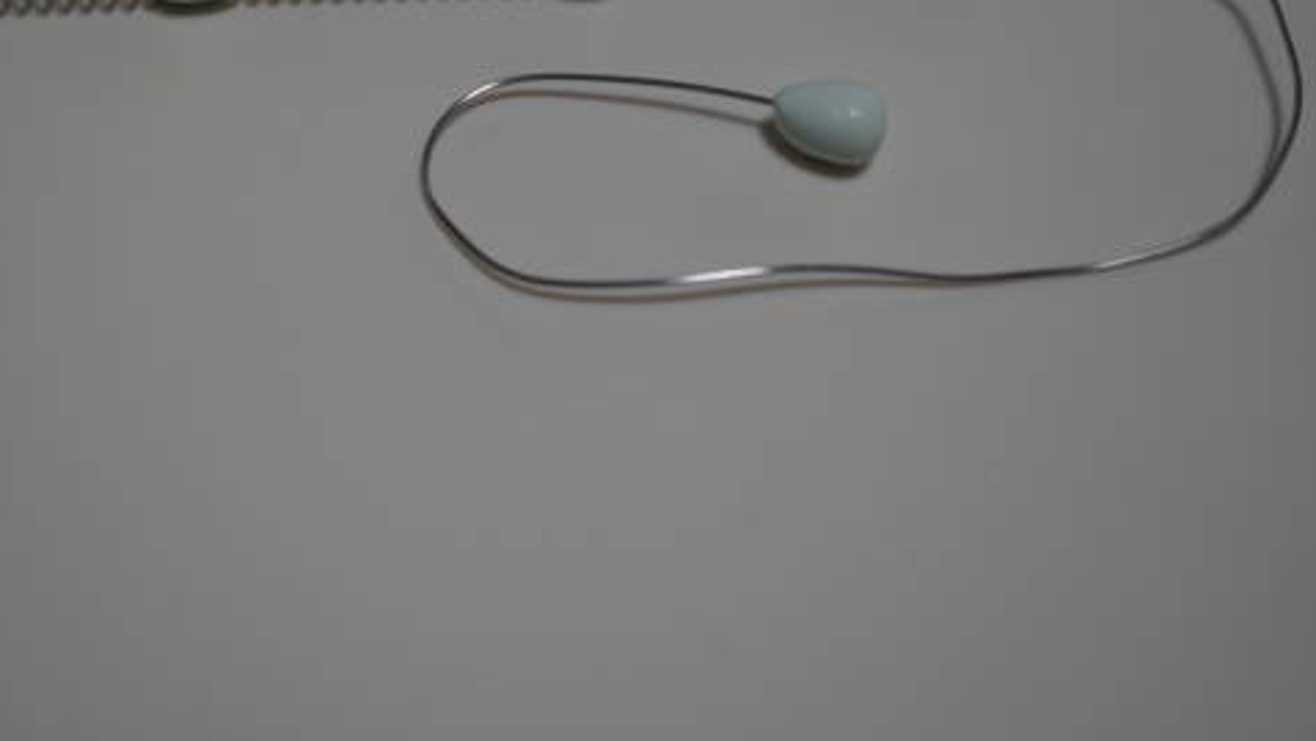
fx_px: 2199
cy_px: 186
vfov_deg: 19.0
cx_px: 498
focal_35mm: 63
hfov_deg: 33.2
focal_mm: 30
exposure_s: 1/160
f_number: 4
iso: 500
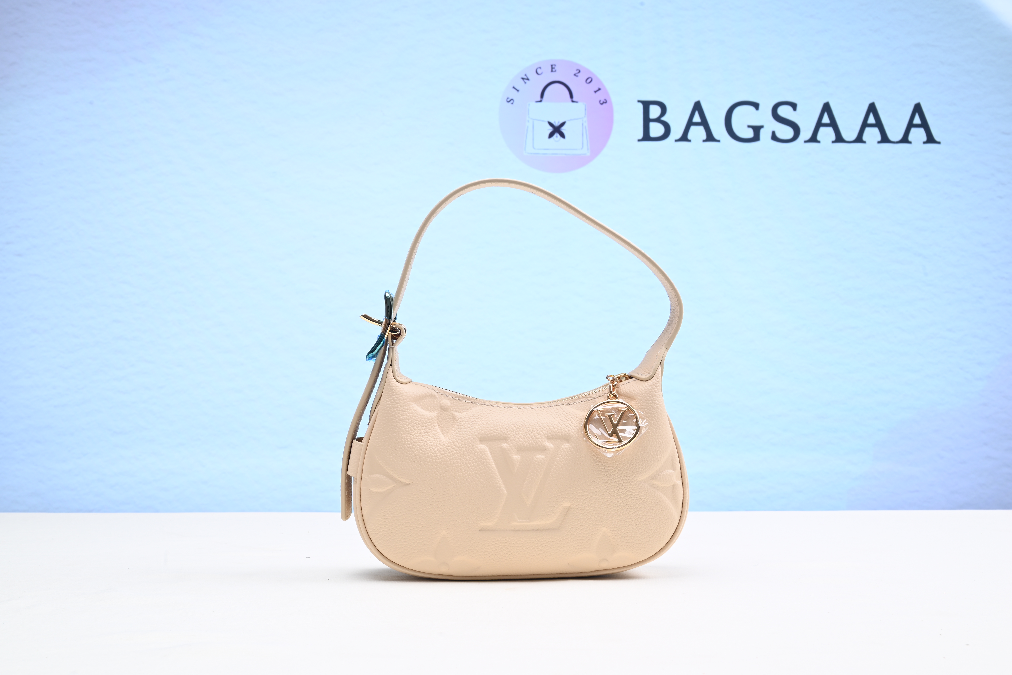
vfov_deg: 35.1
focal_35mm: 38
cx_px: 506
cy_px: 338
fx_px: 1069
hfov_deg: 50.7
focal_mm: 38
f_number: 16
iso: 100
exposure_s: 1/2
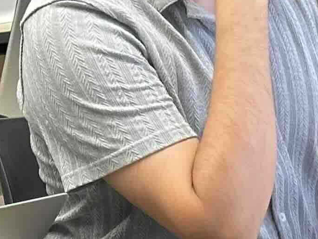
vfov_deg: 5.3
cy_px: 258
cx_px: 101
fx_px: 2592
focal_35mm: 282
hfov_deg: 7.0
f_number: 1.78
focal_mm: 6.86
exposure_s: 1/48
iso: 200
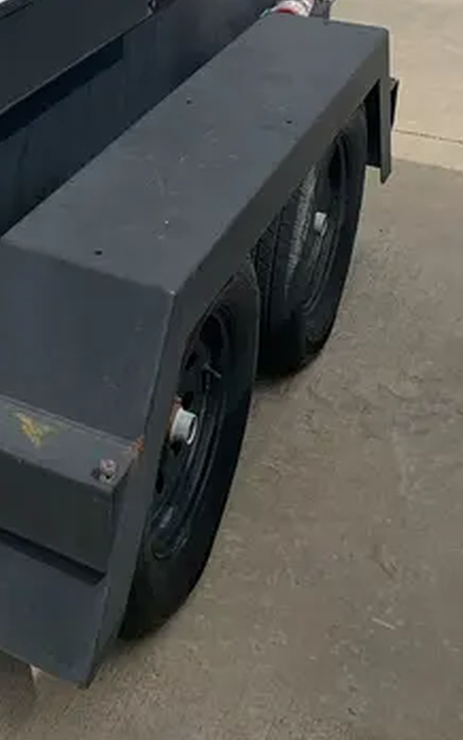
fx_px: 1169
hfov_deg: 20.8
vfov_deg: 32.4
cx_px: -104
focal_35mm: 58
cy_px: 5
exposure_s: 1/5405
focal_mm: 4.25
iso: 25
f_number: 1.8
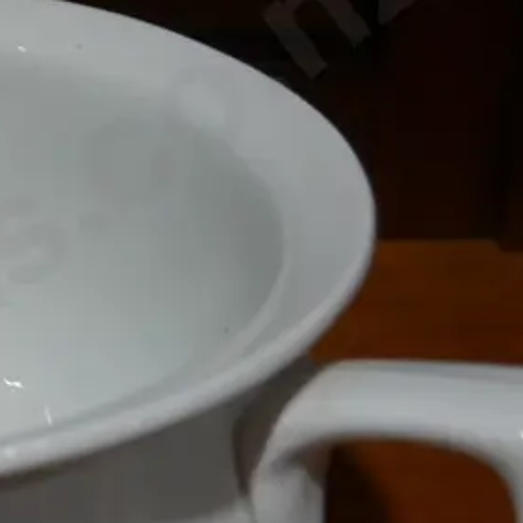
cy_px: 517
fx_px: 2410
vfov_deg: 12.2
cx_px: -347
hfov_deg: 11.7
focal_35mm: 141
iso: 200
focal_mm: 22
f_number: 4.7
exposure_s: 1/60
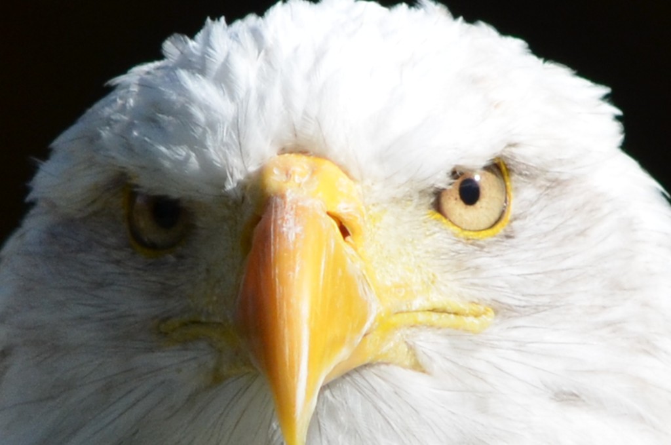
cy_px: 222
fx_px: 5861
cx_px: 336
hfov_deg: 6.6
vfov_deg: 4.3
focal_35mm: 315
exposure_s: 1/1600
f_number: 6.3
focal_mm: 210
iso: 400
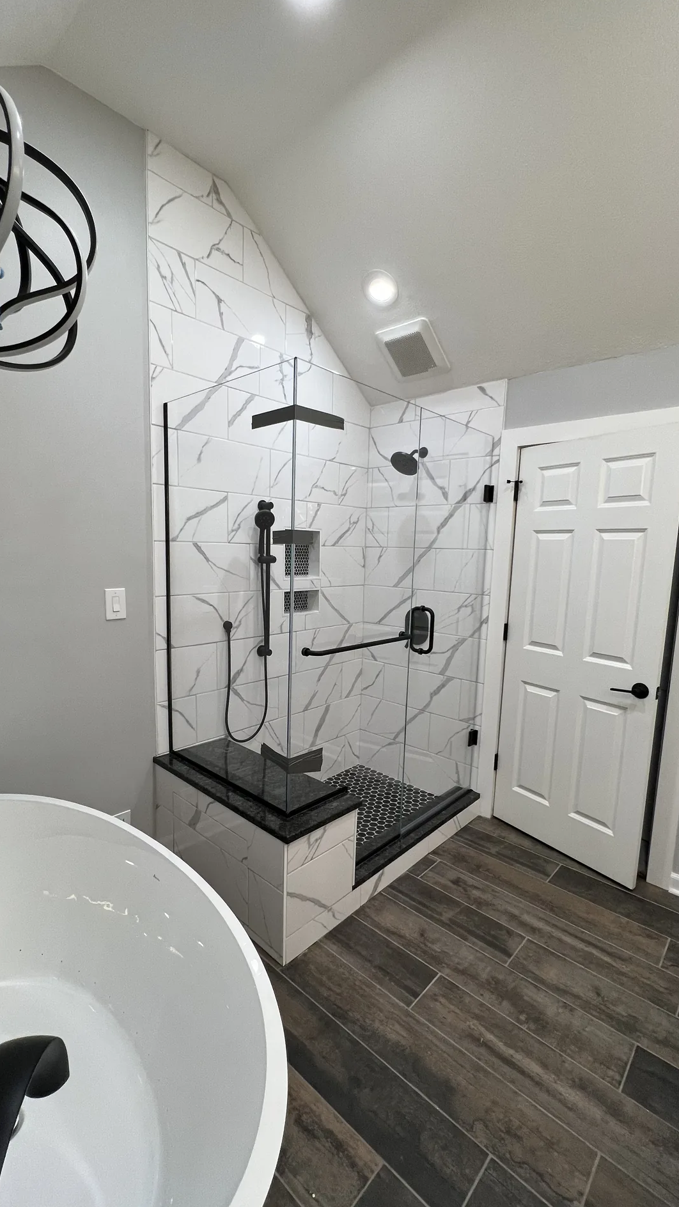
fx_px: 480
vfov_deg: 103.0
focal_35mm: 15
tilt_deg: -7.3
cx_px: 315
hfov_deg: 70.4
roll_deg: -0.7
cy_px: 621
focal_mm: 1.6
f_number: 1.8
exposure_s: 1/120
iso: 160
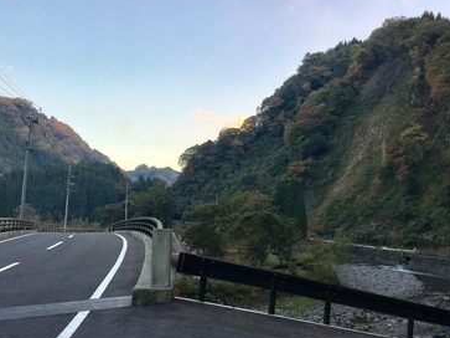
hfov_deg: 46.7
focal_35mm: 40
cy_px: 180
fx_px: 520
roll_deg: -0.9
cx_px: 247
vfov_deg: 35.9
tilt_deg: +8.1
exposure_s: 1/153
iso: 25
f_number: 2.2
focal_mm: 4.15
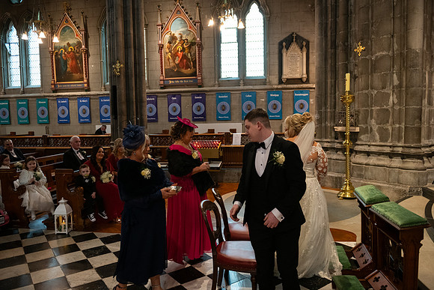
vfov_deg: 48.0
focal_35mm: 27
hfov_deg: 67.4
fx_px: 326
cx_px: 217
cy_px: 145
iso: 1250
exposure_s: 1/160
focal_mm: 27
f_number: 3.5
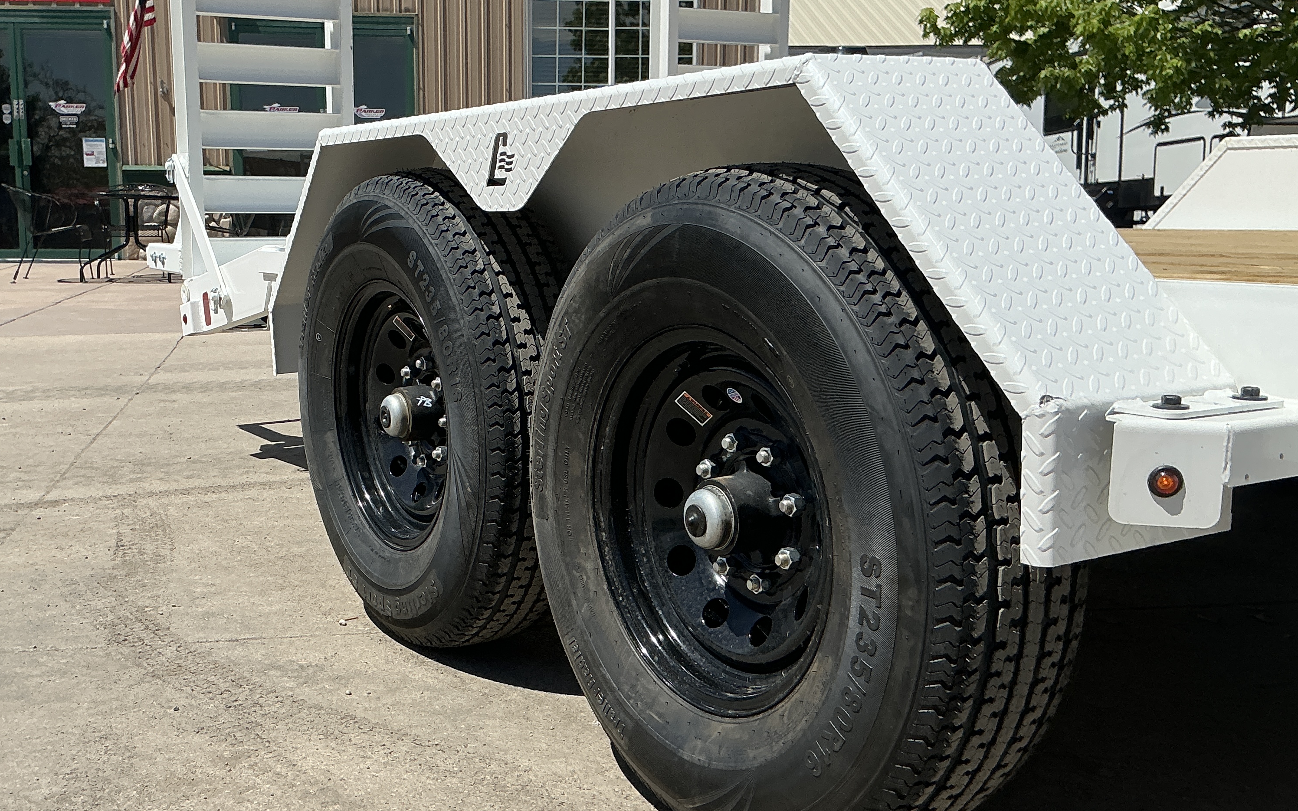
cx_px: 494
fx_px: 1415
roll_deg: +1.0
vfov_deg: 32.0
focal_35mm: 40
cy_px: 452
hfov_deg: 48.9
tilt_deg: -7.3
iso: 25
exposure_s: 1/3322
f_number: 1.8
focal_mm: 3
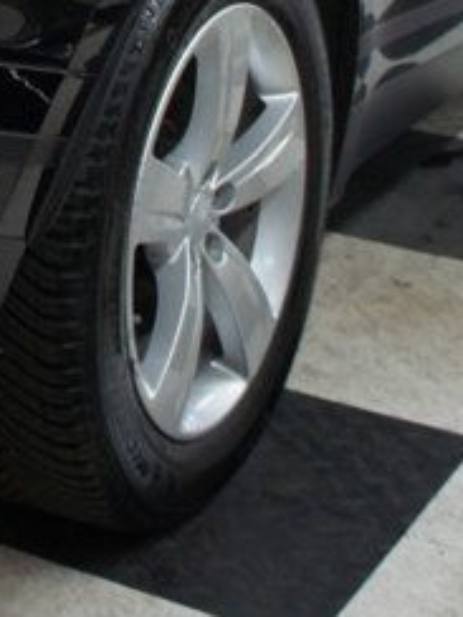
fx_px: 1944
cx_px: -301
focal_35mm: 109
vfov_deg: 16.9
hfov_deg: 12.7
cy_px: -197
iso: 500
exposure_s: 1/80
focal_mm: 18
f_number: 3.5
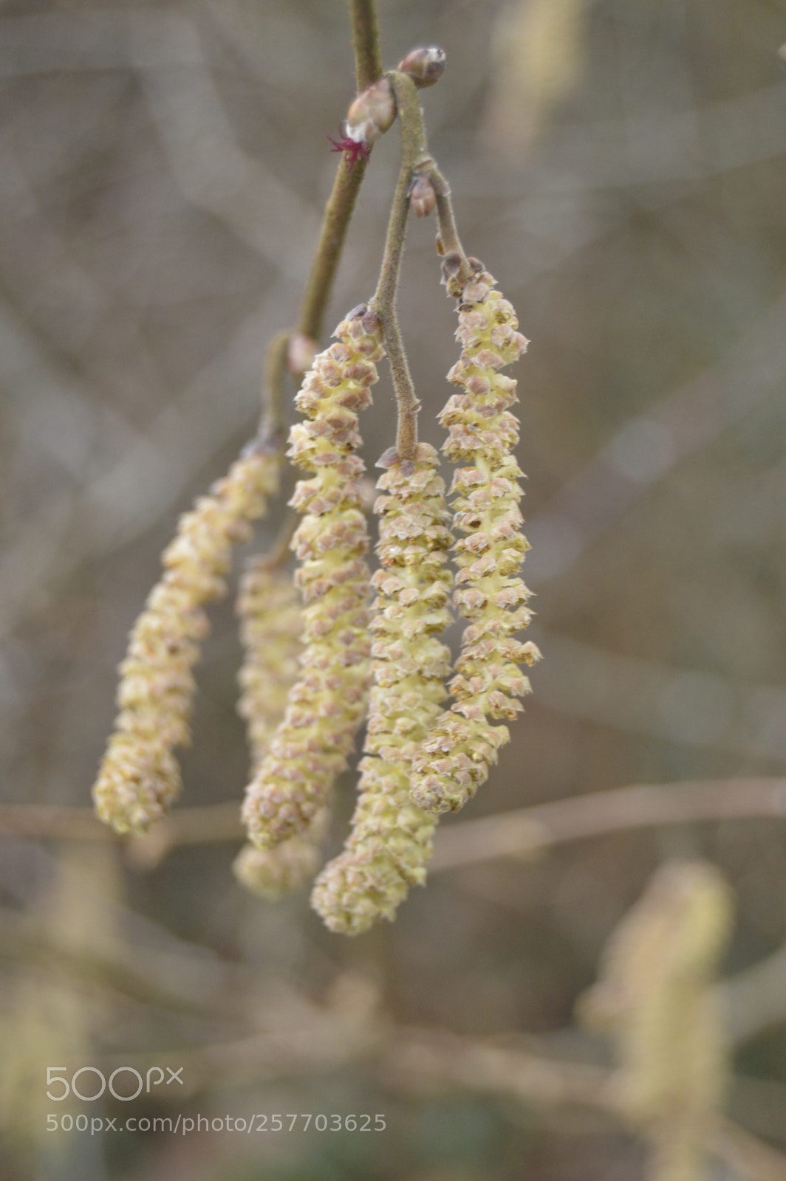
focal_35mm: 82
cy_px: 590
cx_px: 393
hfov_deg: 16.5
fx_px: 2706
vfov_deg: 24.6
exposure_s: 1/60
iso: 640
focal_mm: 55
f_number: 5.6
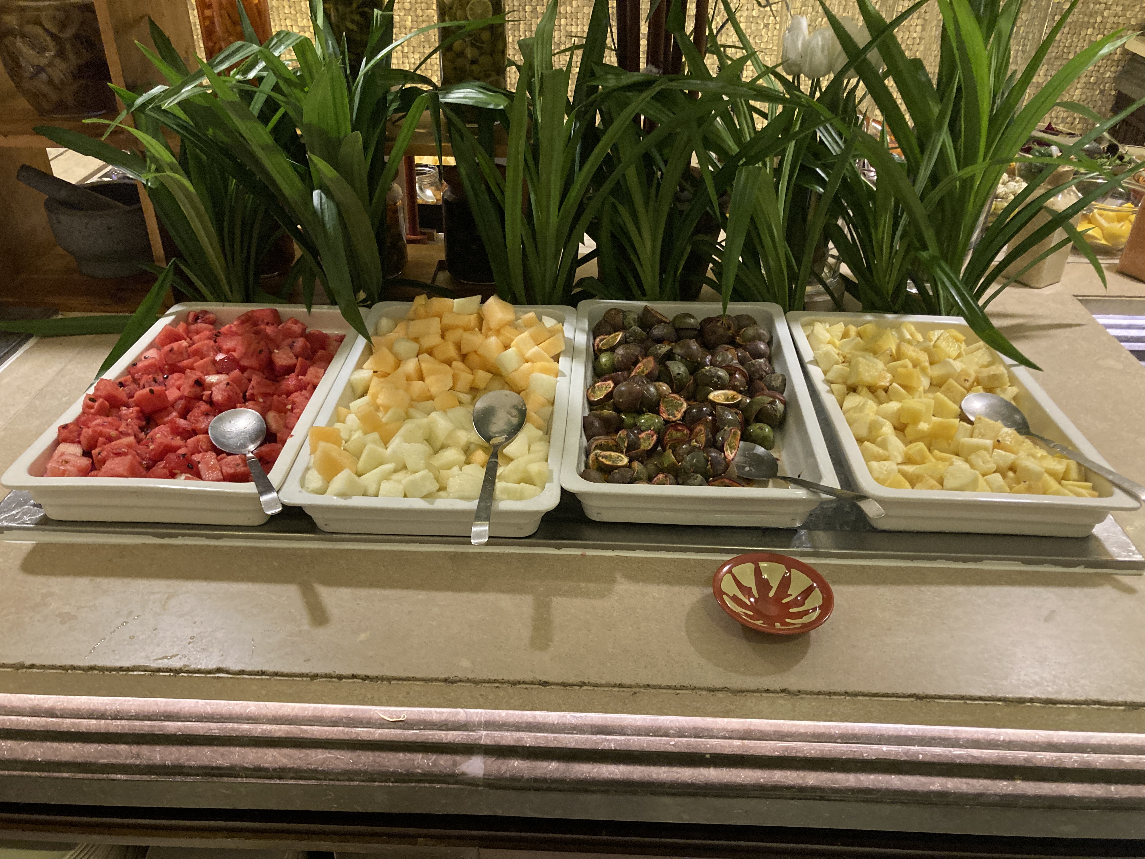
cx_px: 572
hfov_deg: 63.4
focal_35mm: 28
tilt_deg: -32.1
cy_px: 430
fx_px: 926
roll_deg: +0.4
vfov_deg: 49.7
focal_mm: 3.99
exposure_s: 1/33
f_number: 1.8
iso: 320
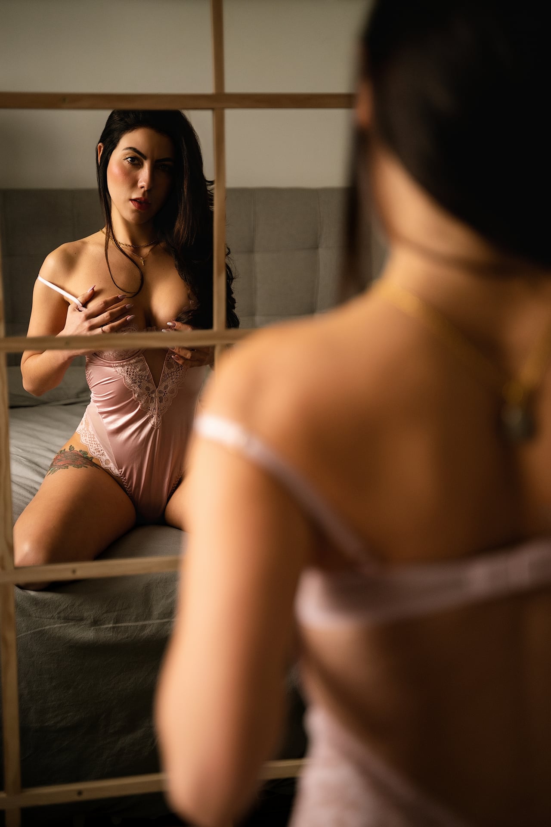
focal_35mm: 61
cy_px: 414
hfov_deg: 22.3
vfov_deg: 32.9
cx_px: 276
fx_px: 1400
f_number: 2.8
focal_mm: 61
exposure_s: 1/250
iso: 250
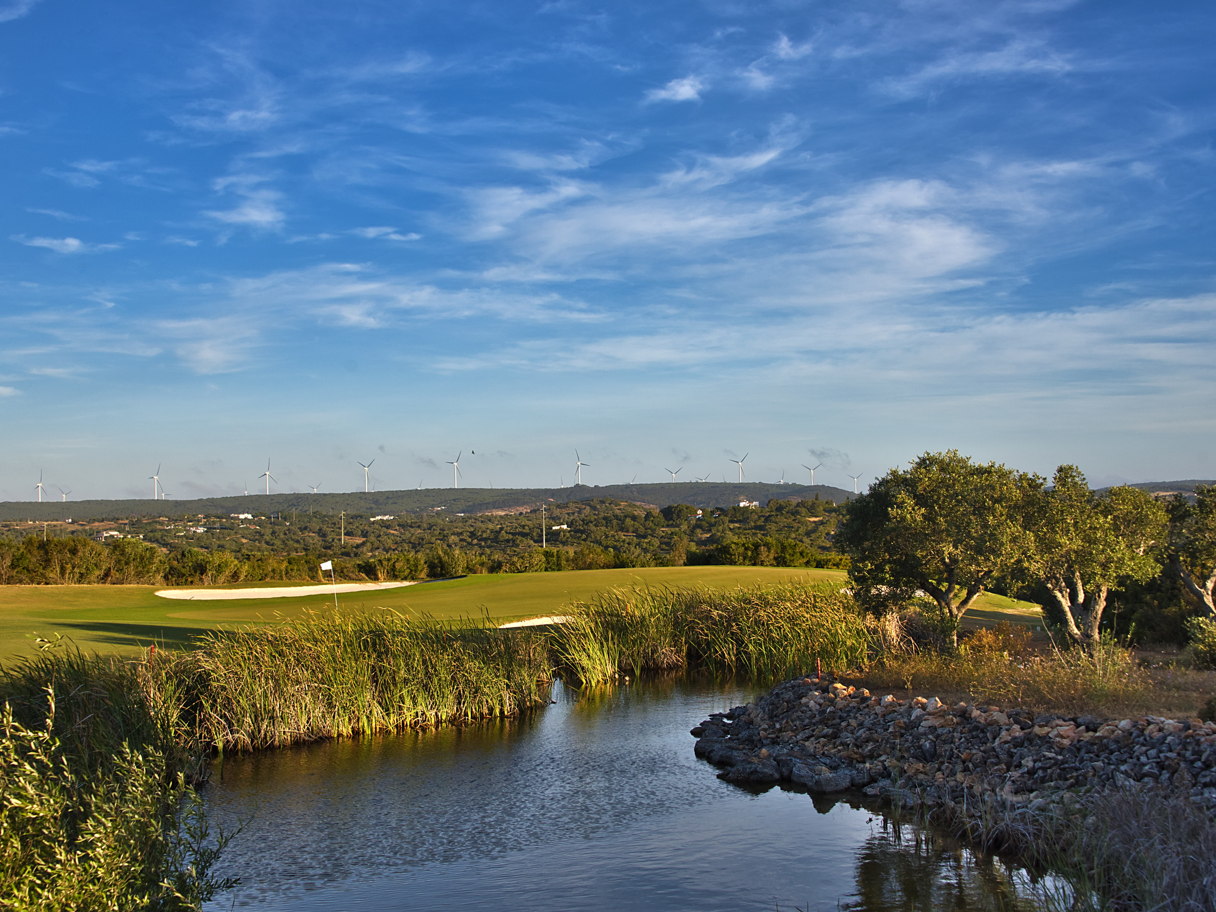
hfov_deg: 46.8
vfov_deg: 36.0
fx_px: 1405
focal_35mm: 40
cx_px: 628
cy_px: 467
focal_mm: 36
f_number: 8
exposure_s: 1/500
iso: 100
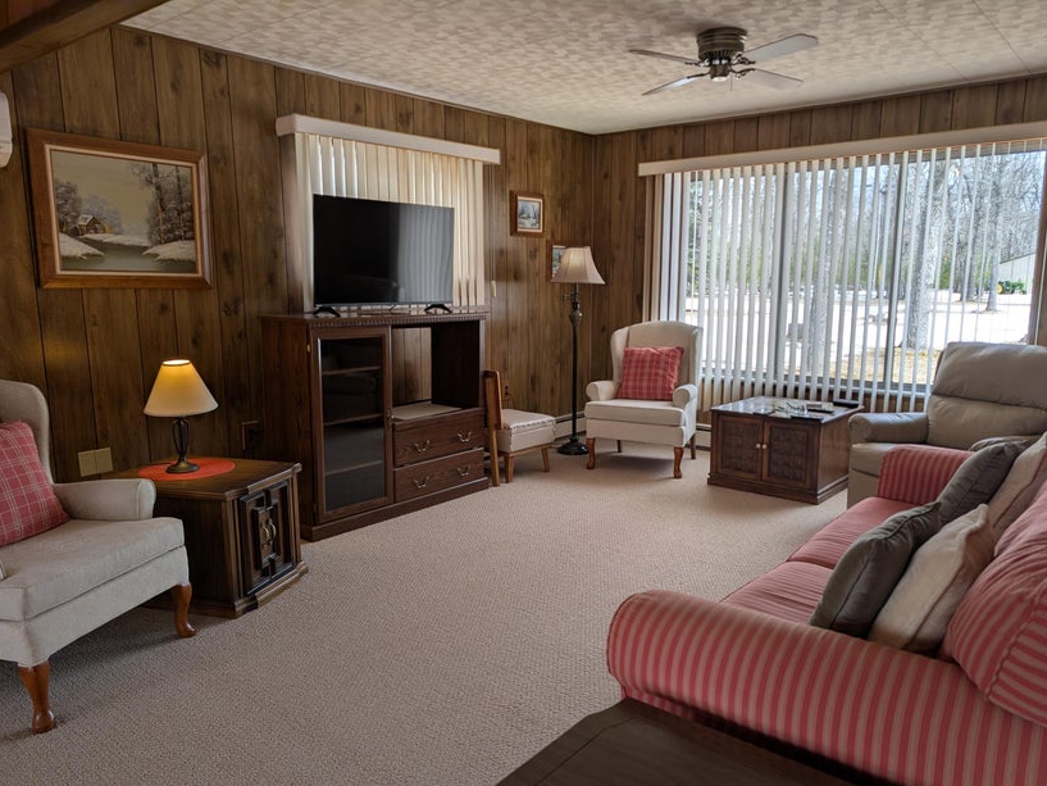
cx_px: 531
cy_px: 409
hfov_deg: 69.4
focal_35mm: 25
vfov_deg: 54.9
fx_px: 756
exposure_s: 1/230
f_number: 1.68
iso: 16
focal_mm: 6.9
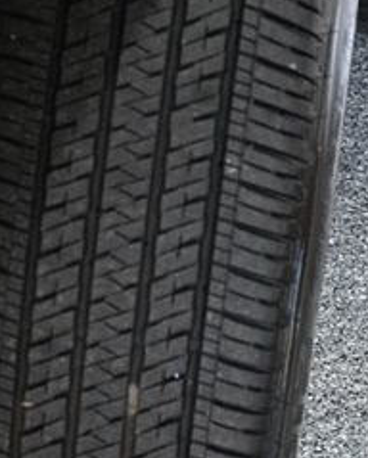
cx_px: 10
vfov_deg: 12.2
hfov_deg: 9.7
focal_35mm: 158
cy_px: 333
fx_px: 2146
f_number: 4.5
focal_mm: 42
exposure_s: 1/125
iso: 3200
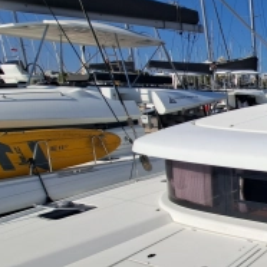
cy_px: 164
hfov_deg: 33.2
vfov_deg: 48.1
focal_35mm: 34
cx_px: 359
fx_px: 297
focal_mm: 1.74
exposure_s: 1/2532
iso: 50
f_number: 2.2
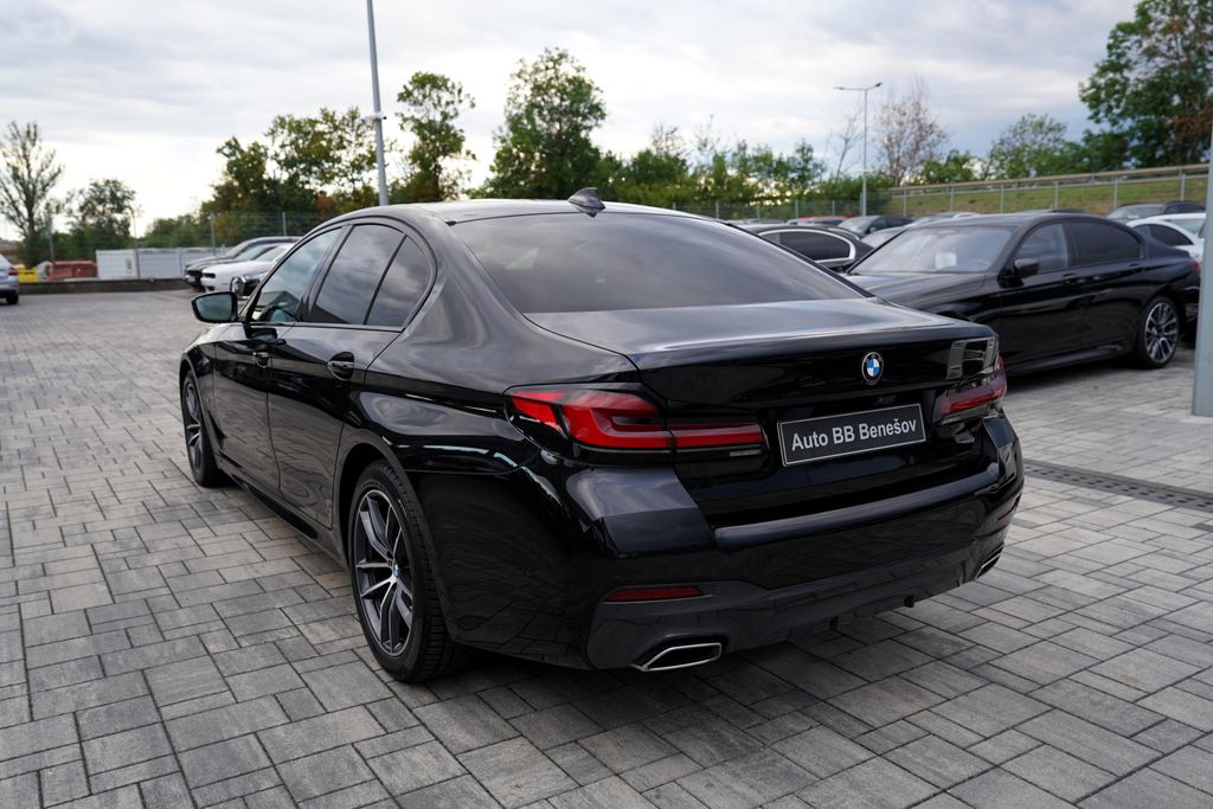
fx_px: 977
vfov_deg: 45.0
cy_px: 404
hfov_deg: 63.7
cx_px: 606
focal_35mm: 29
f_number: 4.5
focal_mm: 29
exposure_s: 1/80
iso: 100
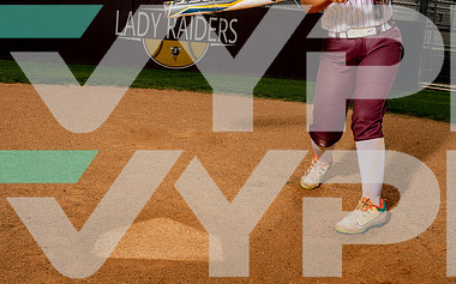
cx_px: 285
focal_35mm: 46
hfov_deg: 43.2
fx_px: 571
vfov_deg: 27.6
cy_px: 70
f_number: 16
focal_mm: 28
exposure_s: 1/250
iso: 100
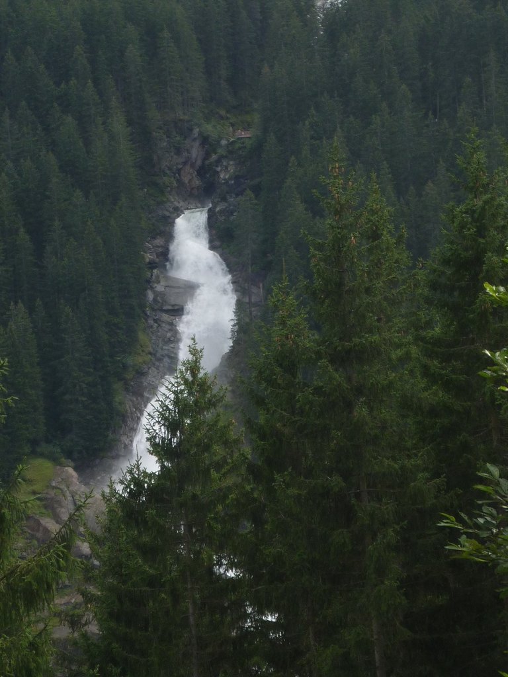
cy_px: 338
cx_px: 254
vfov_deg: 13.6
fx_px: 2837
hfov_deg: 10.2
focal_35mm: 145
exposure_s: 1/125
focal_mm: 16.6
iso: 100
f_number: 5.7
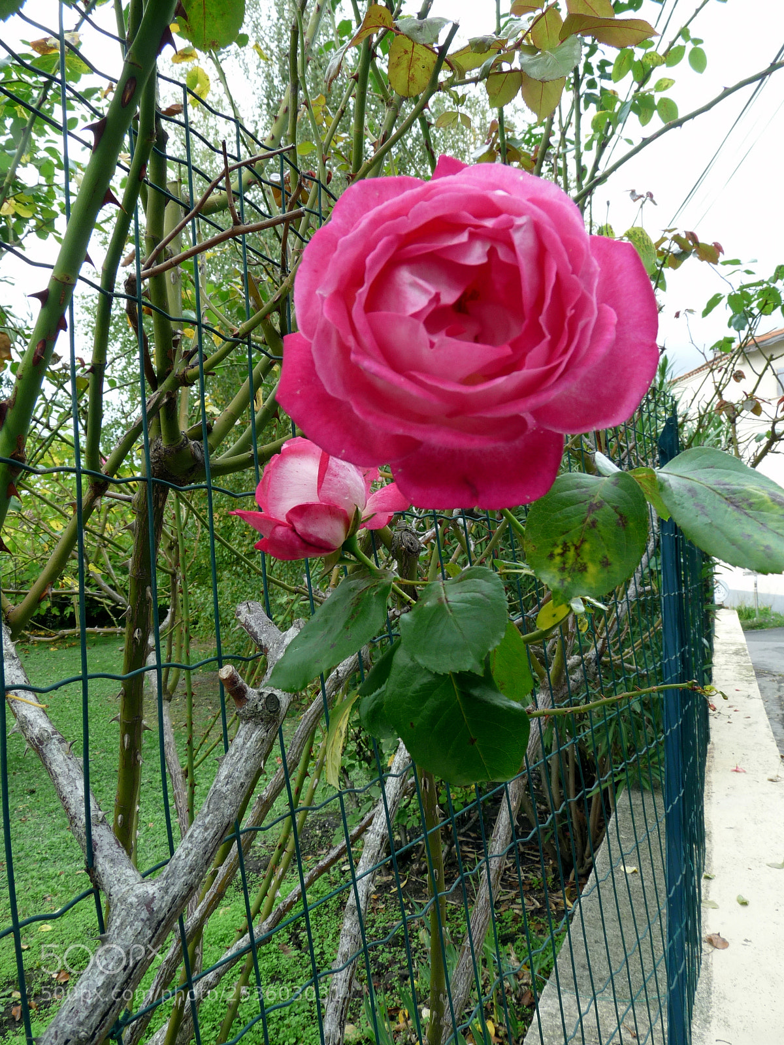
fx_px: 815
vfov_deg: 65.3
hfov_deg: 51.4
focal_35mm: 27
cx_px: 392
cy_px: 522
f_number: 4
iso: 100
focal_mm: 4.8
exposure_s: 1/100
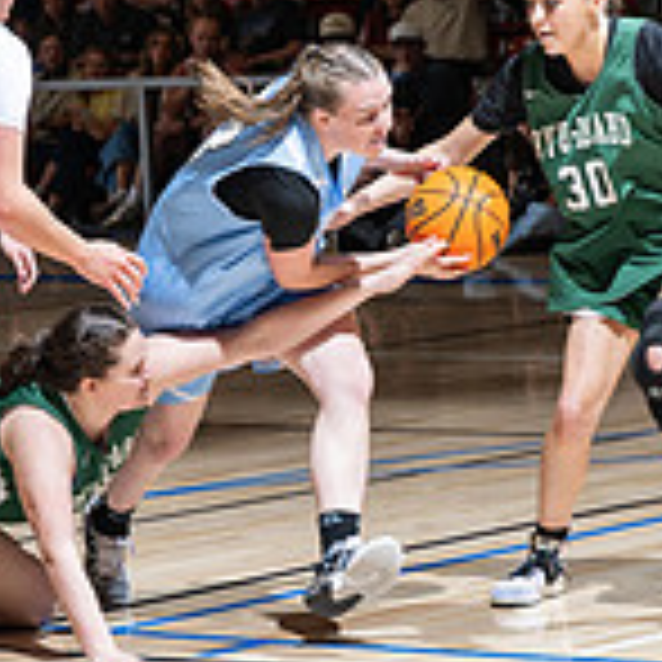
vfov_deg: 7.5
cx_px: 221
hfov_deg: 7.5
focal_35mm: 234
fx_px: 5063
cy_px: 331
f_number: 4.5
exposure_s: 1/100
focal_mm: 70
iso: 80
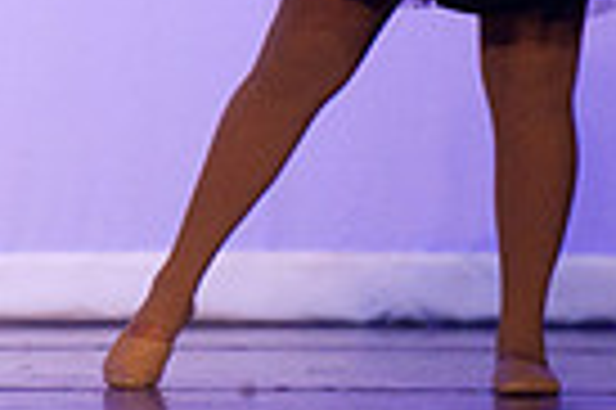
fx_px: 14424
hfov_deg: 2.4
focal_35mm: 844
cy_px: -356
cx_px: -463
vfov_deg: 1.6
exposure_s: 1/200
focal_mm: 200
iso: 3200
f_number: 2.8
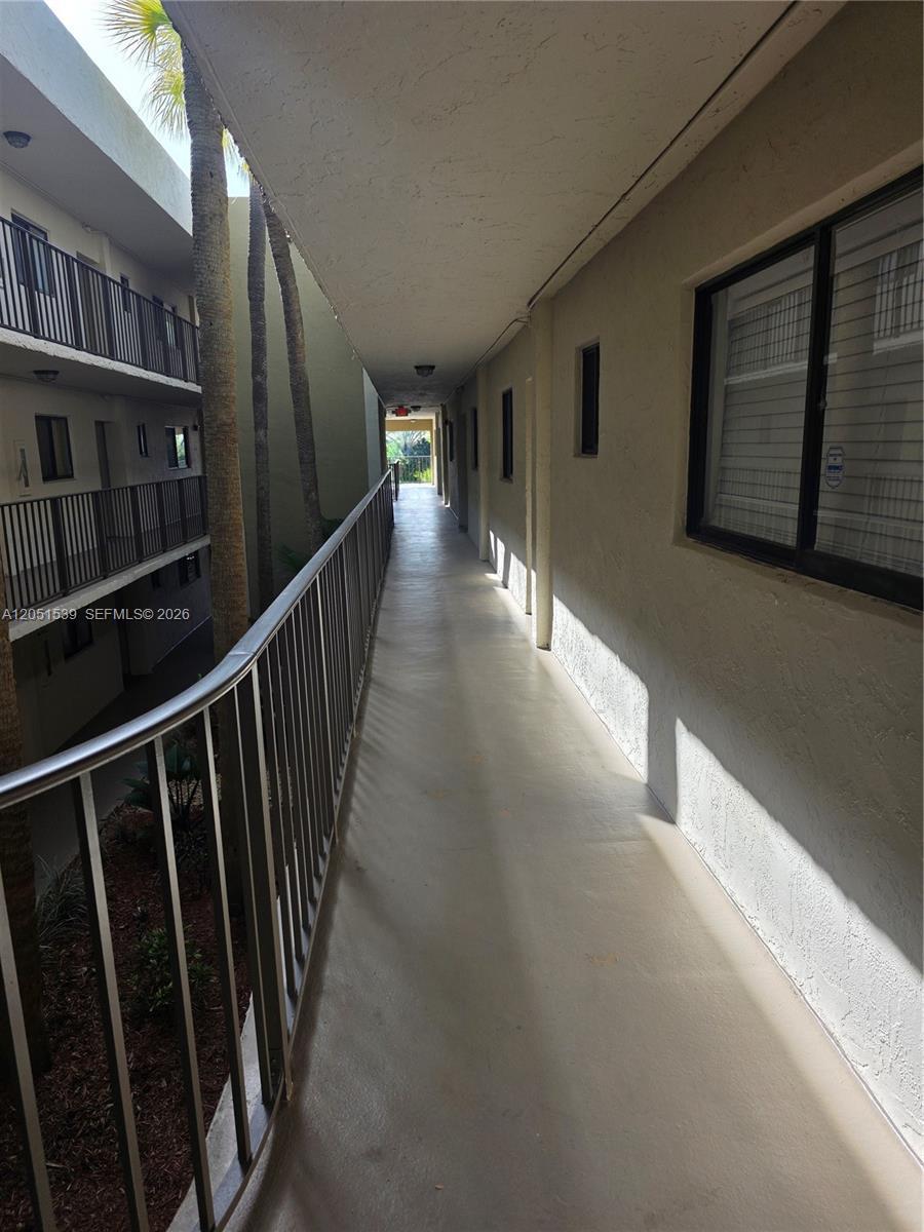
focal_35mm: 23
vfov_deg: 73.9
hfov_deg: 58.9
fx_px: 819
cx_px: 462
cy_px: 616
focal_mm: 6.3
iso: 25
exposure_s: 1/359
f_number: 1.7
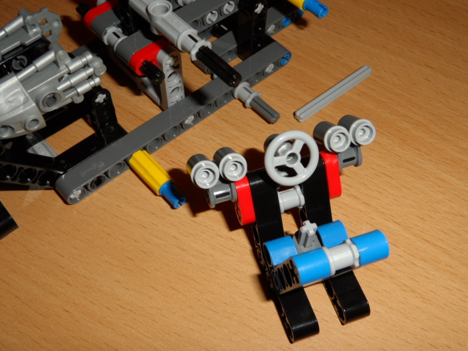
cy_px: 176
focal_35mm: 41
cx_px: 234
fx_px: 554
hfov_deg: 45.8
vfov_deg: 35.1
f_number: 3.7
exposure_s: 1/45
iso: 100
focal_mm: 6.8
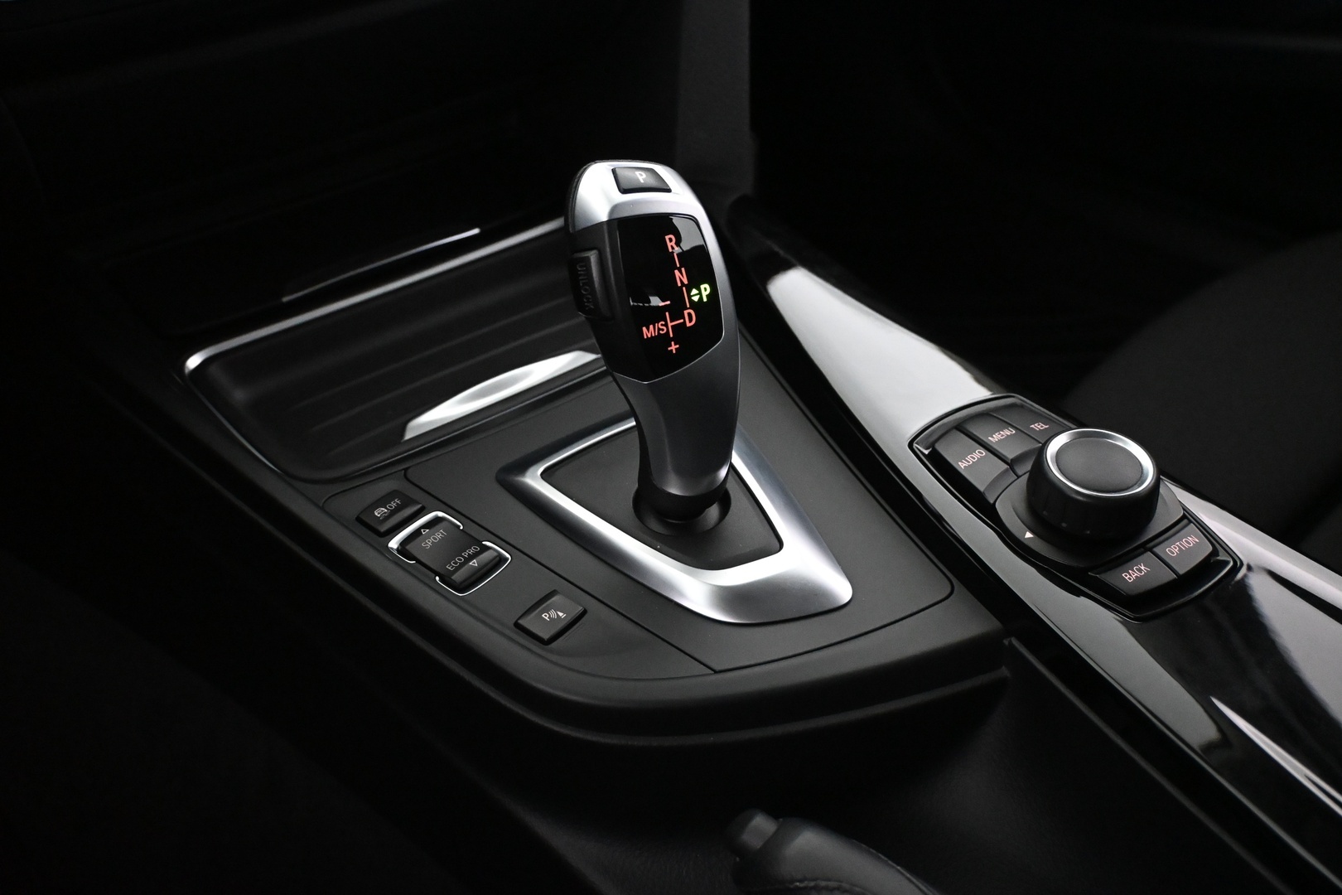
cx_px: 671
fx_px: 1286
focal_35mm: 34
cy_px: 448
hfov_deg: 55.1
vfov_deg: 38.4
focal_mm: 23
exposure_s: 1/60
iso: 6400
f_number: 4.2
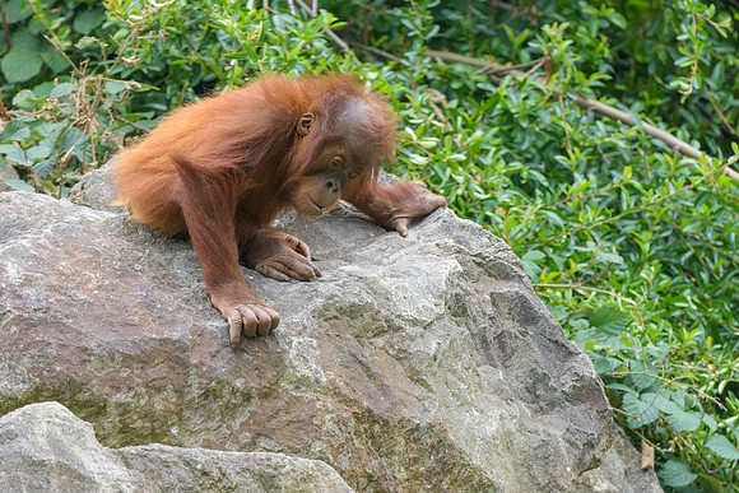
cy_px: 188
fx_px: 7876
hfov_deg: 5.4
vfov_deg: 3.6
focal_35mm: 384
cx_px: 351
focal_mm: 310
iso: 2500
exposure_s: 1/800
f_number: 5.6
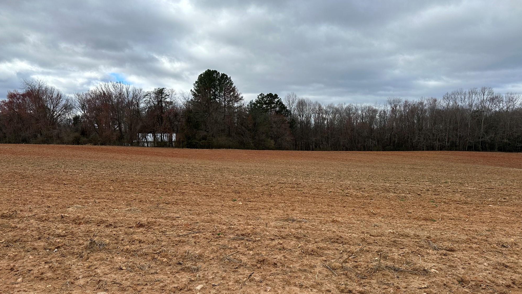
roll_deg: -0.8
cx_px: 264
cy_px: 159
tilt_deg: -1.6
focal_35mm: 27
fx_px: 374
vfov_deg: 42.9
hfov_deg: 69.9
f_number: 1.78
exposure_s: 1/2732
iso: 80
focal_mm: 6.86
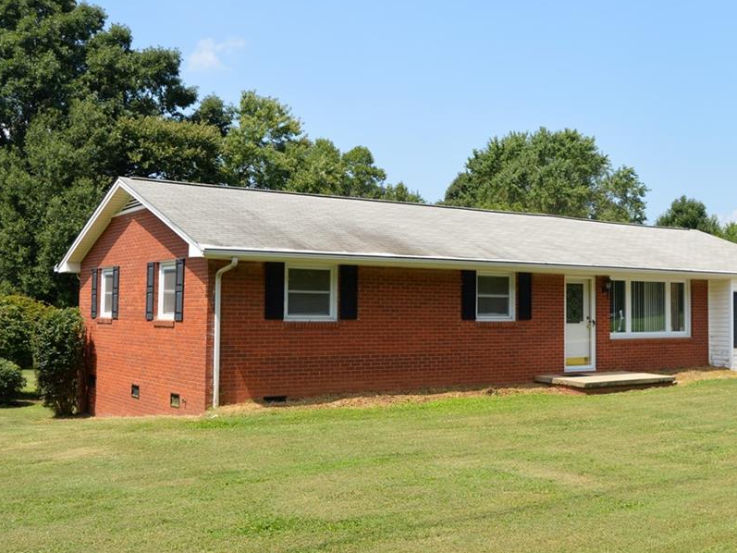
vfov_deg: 38.7
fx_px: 788
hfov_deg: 49.9
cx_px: 437
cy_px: 265
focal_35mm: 37
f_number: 8
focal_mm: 20
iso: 100
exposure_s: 1/250
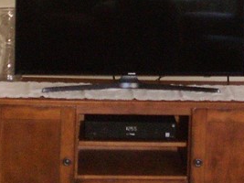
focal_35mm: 138
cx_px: 167
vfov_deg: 10.6
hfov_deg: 14.3
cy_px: -16
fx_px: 972
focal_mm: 6.3
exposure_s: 1/30
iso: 250
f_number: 3.1
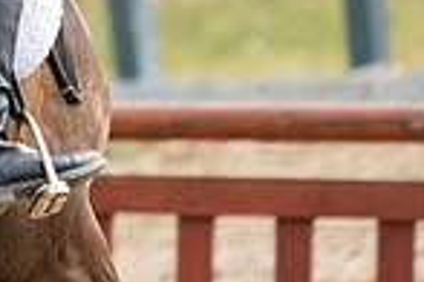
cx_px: -320
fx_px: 18607
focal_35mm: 1580
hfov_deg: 1.3
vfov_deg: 0.9
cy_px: -263
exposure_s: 1/500
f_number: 5.6
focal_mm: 400
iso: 200
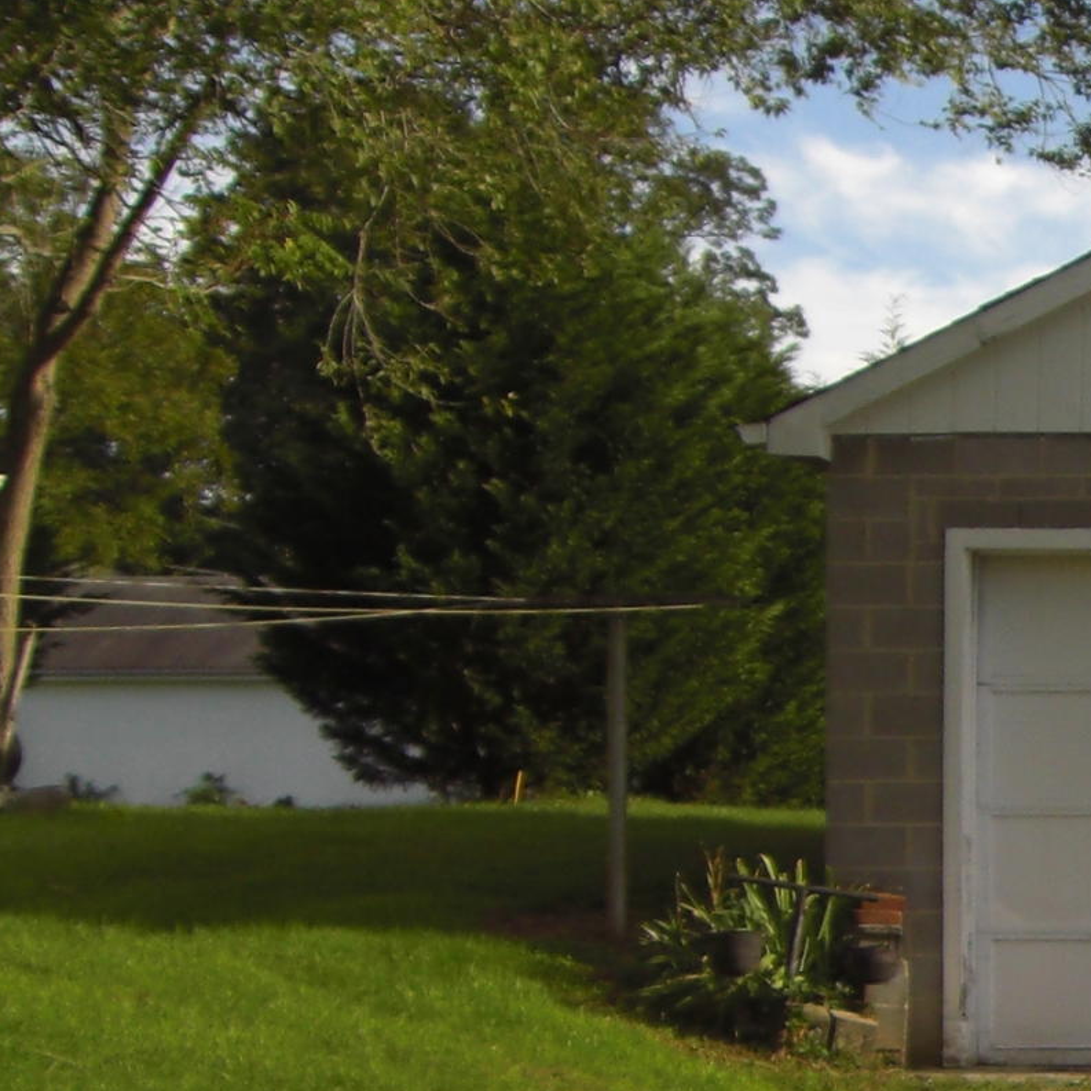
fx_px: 4529
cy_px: 1003
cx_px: 2053
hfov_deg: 12.4
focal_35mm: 127
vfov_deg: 13.6
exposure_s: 1/800
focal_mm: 6.2
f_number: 2.7
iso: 64
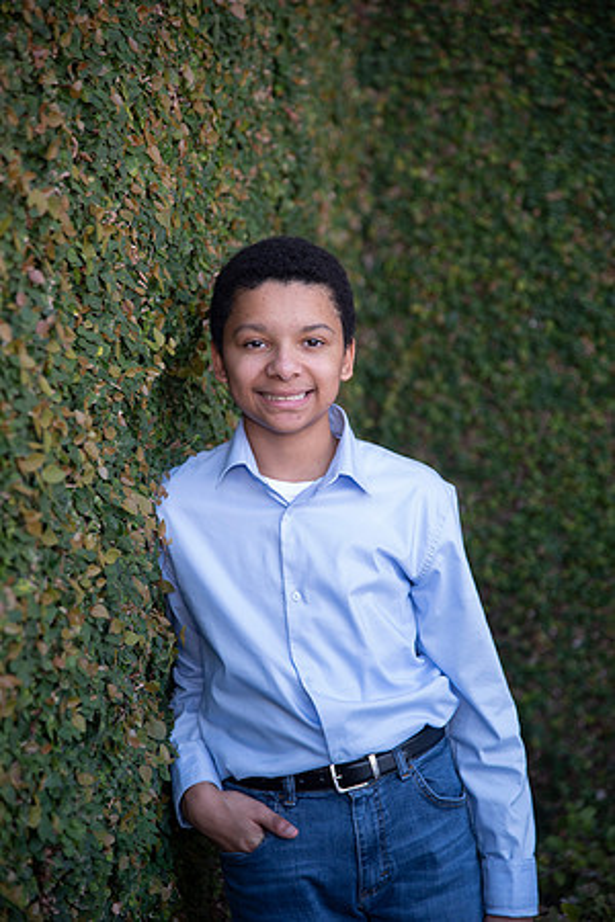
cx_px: 308
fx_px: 2819
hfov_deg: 12.5
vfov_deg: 18.6
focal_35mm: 110
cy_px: 461
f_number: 4
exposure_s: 1/320
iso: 640
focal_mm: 110
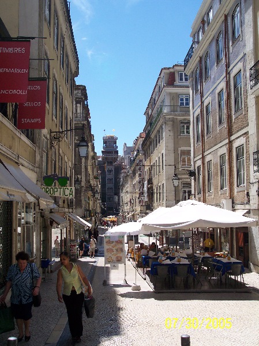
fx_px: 380
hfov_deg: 37.7
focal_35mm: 38
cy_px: 173
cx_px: 130
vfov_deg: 49.0
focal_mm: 8
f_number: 4.8
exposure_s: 1/700
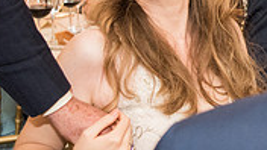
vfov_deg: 10.6
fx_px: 800
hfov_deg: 18.1
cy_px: 2
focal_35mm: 113
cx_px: 306
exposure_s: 1/200
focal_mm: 29
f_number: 2.8
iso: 2500
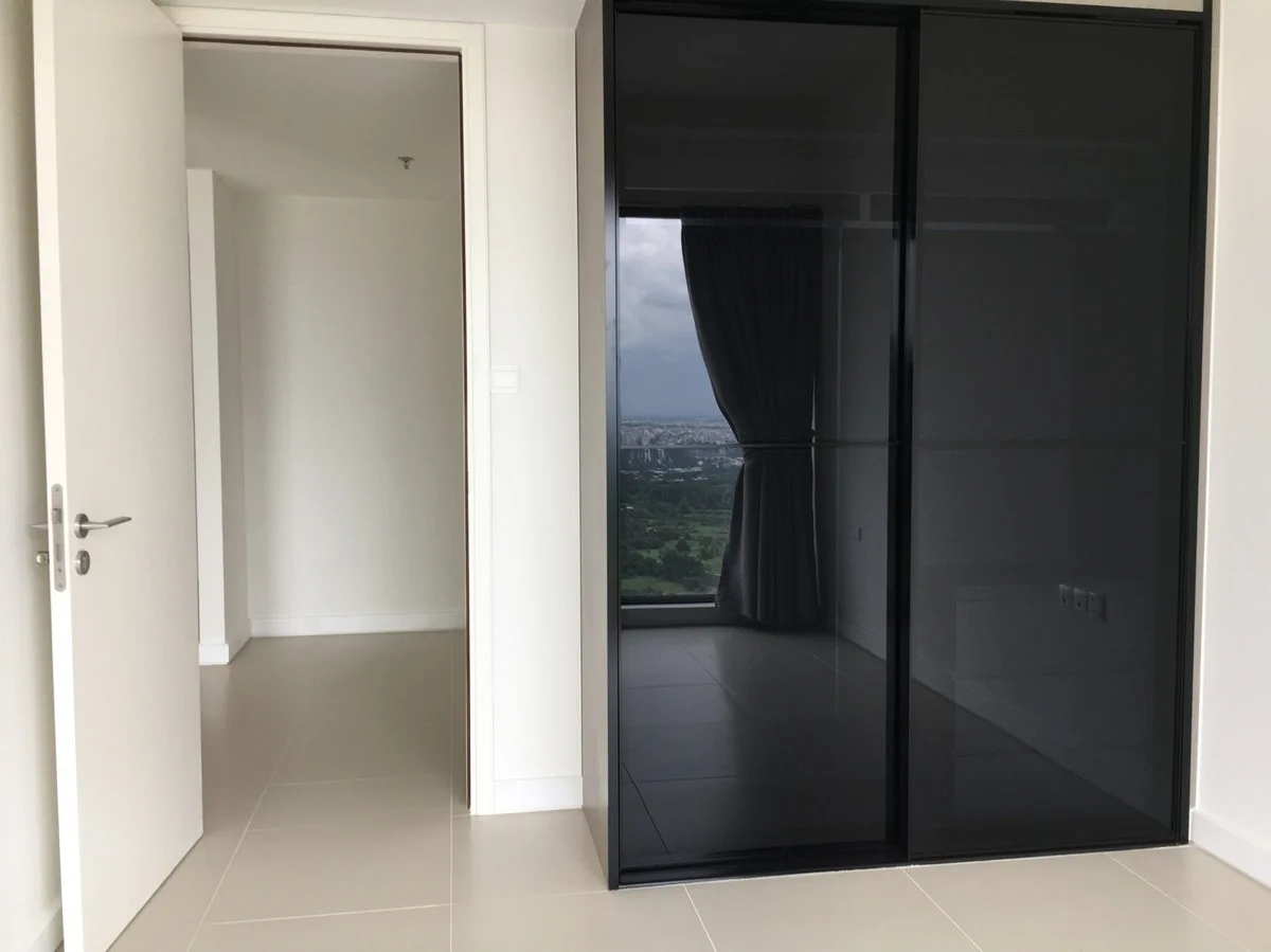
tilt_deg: -1.6
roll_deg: -0.7
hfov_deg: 61.7
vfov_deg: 48.2
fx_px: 1064
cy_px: 476
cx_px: 636
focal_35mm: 29
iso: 25
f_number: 2.2
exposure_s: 1/100
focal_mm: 4.15
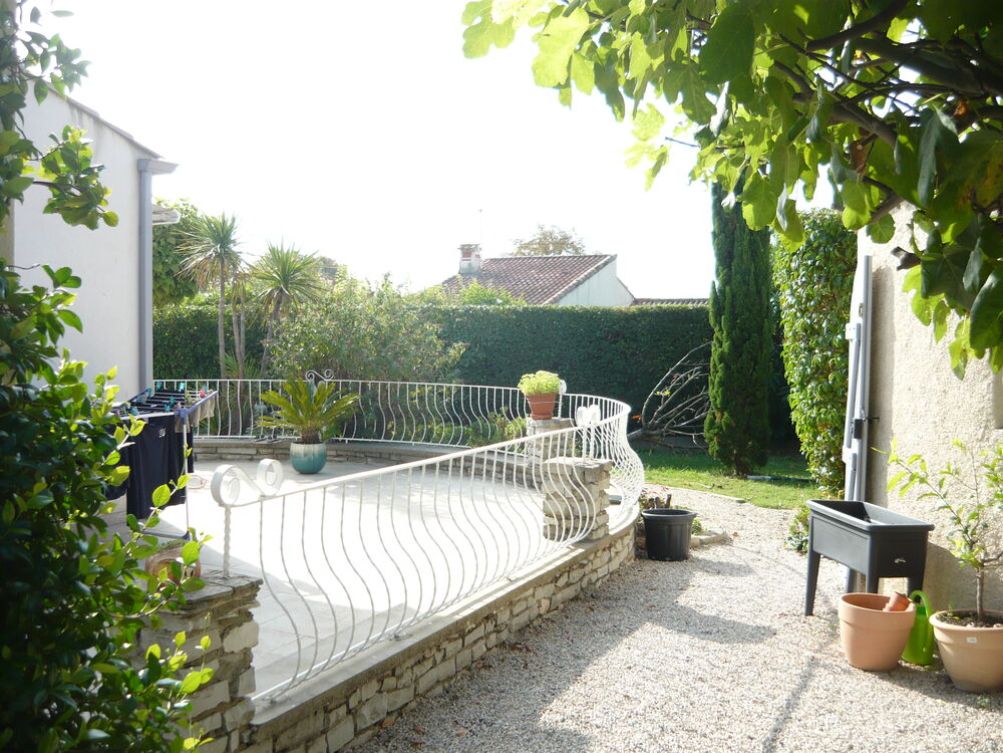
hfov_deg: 55.4
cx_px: 502
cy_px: 376
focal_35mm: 33
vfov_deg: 42.9
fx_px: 956
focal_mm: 5.5
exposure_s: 1/400
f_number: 2.8
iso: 100
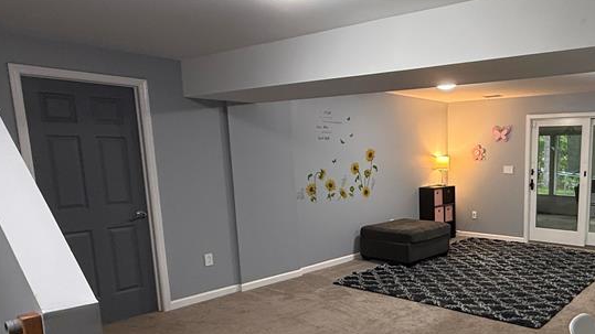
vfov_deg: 39.7
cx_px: 465
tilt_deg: -8.2
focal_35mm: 29
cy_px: 222
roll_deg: -0.1
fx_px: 457
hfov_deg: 61.3
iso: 250
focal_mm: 2.22
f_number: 2.2
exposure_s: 1/60
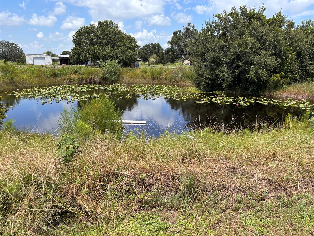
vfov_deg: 53.1
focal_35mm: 26
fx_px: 236
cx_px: 157
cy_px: 118
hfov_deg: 67.3
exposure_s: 1/1845
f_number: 1.6
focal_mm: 5.96
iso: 50
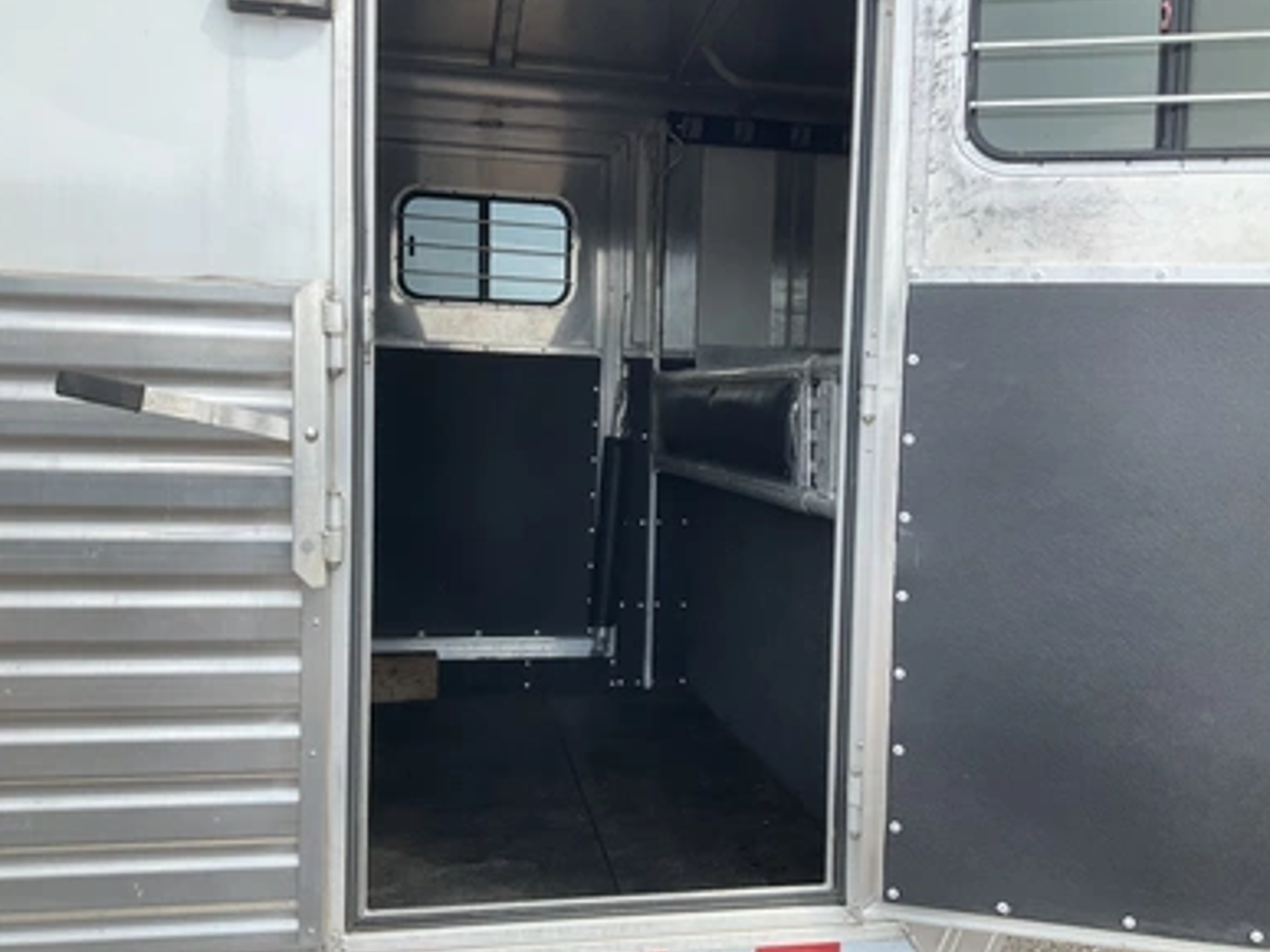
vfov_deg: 46.8
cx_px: 646
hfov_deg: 60.0
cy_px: 483
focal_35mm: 30
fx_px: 1100
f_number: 1.8
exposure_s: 1/792
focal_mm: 3
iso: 25
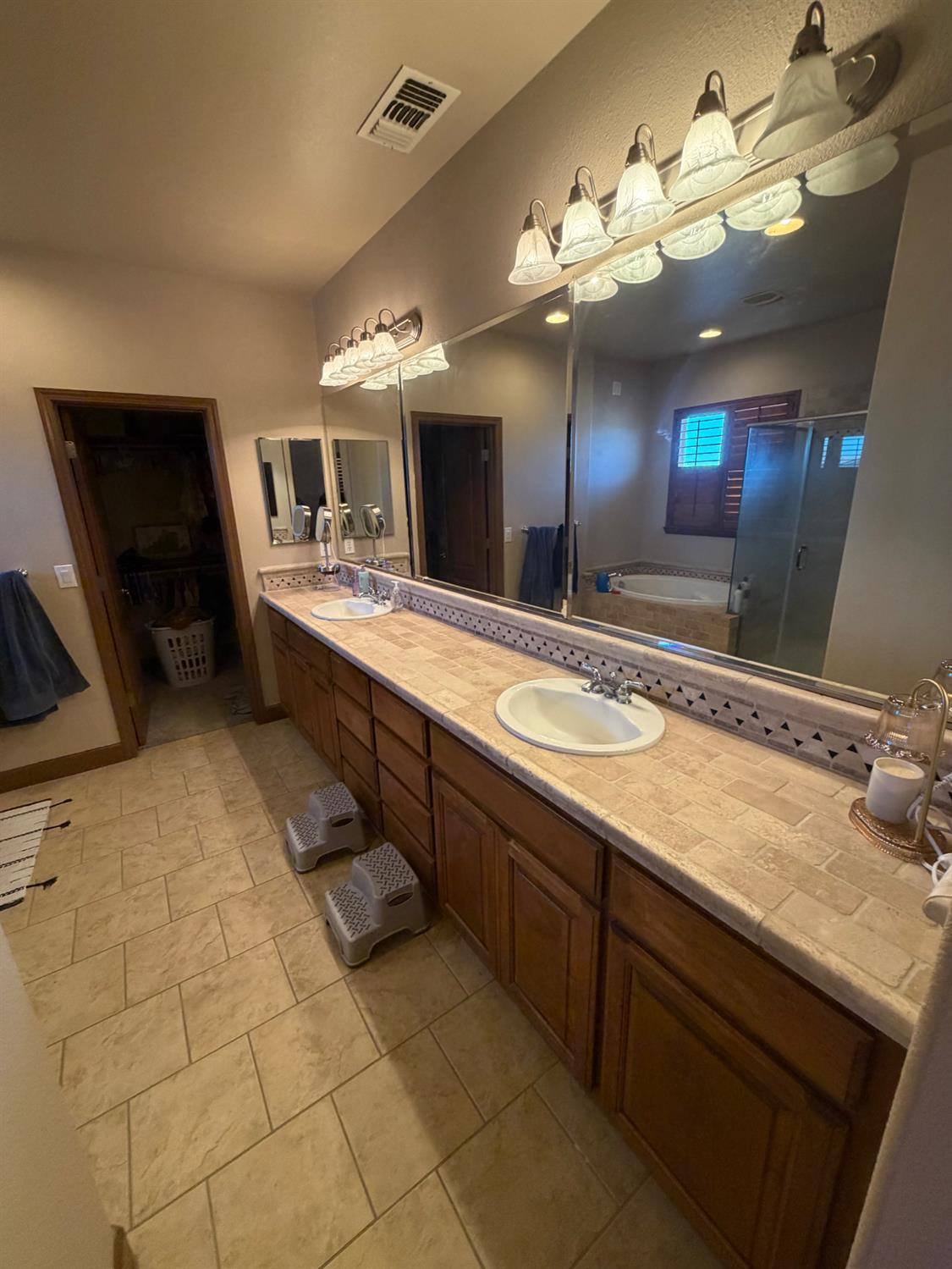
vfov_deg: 102.0
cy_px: 634
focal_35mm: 14
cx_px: 476
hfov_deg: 85.7
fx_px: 513
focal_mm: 2.22
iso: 400
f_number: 2.2
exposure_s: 1/60
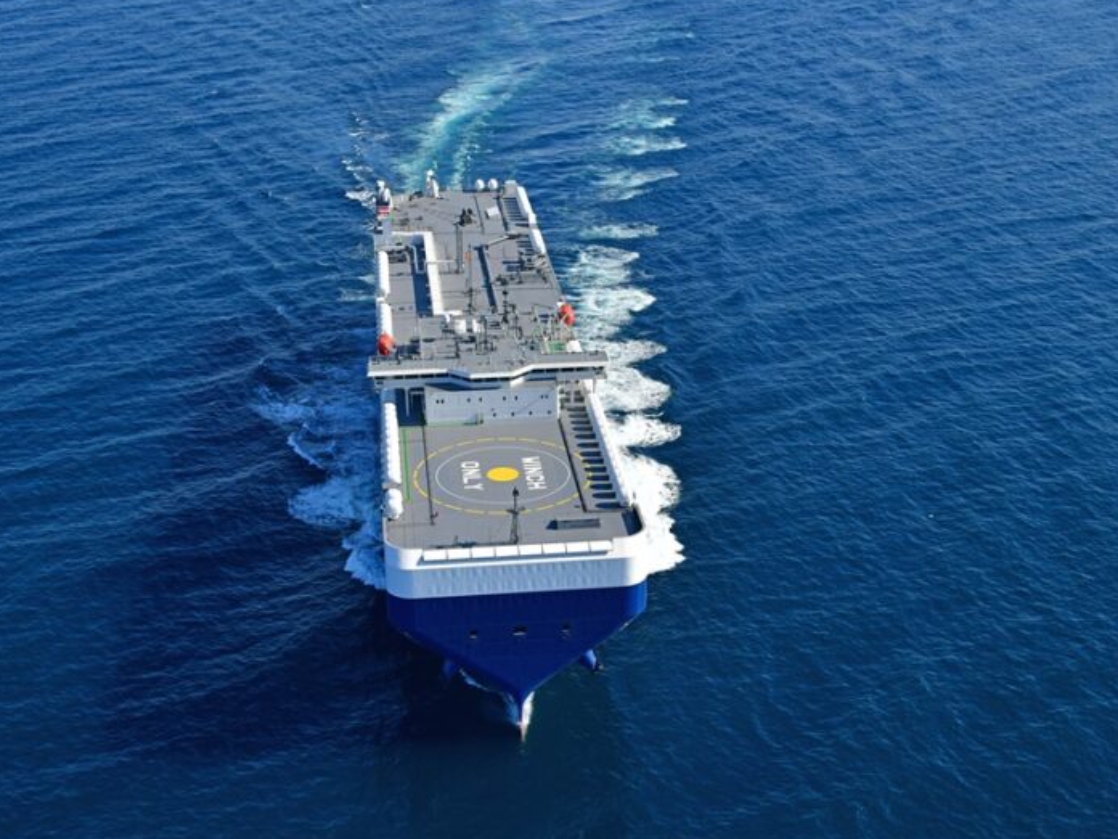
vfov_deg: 34.3
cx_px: 503
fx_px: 1356
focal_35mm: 42
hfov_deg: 44.7
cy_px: 424
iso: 100
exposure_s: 1/1000
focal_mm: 38
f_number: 5.6
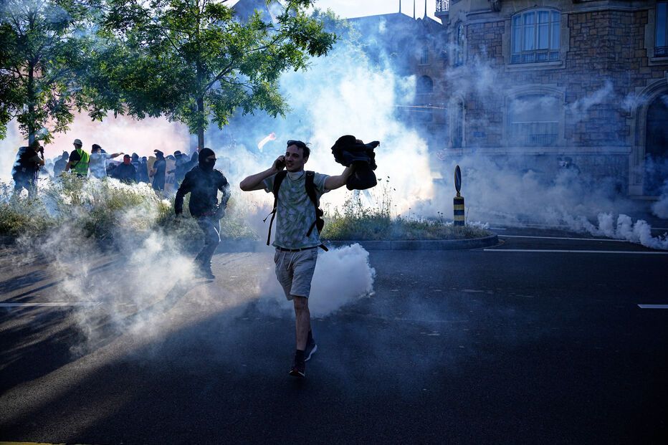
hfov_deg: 54.4
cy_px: 222
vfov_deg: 37.8
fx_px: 649
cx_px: 334
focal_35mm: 35
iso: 160
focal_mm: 35
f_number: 8
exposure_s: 1/640
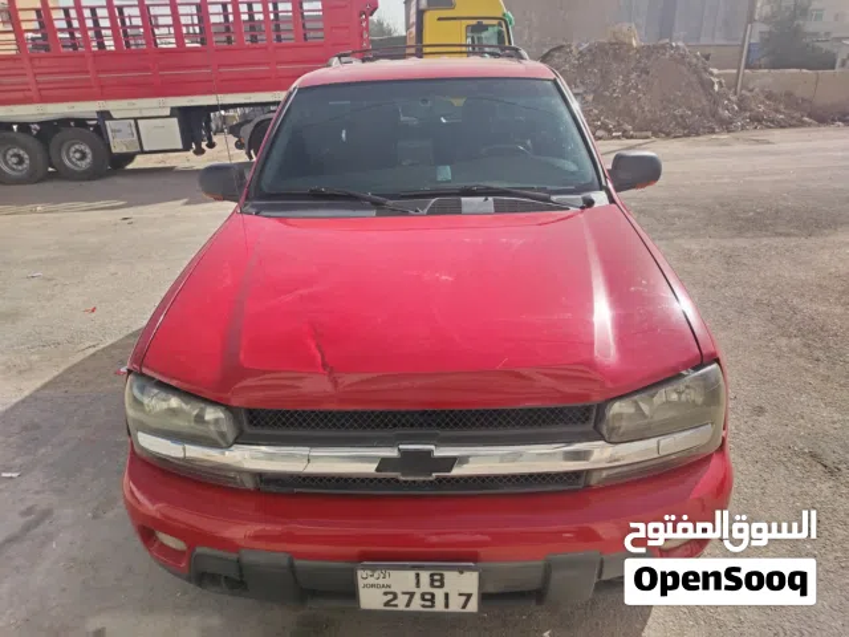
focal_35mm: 24
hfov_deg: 71.6
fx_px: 589
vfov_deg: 56.8
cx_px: 424
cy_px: 318
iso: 203
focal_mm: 5.25
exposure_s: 1/900
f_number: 1.75
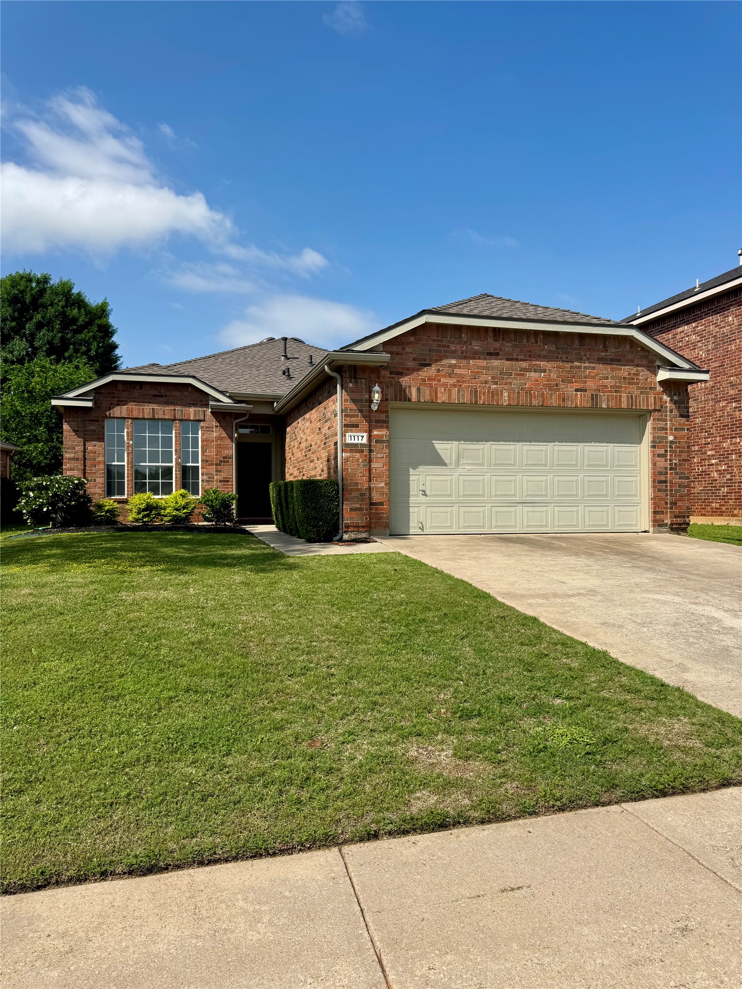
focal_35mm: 24
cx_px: 371
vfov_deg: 71.6
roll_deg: -0.5
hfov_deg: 56.8
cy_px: 494
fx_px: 686
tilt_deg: +0.0
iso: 80
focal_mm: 6.76
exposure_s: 1/5814
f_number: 1.78
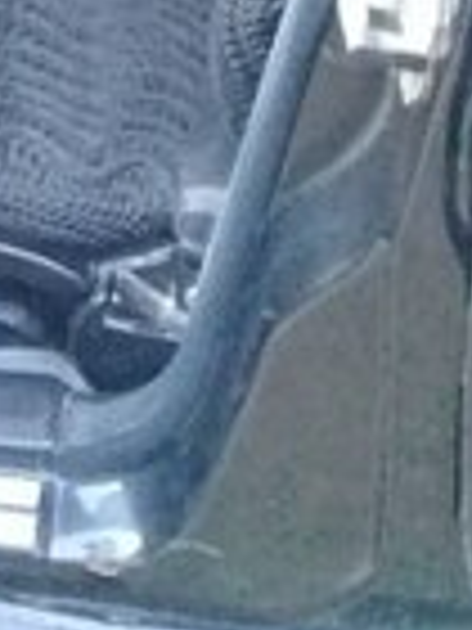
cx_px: -306
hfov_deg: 12.6
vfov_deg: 16.4
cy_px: -297
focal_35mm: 110
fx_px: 2000
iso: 800
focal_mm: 3.3
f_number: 2.2
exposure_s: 1/17
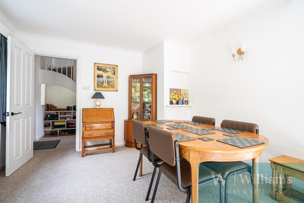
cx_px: 152
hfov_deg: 96.7
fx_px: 135
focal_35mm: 16
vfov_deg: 73.8
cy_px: 102
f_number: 9
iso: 320
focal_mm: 16
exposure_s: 1/10
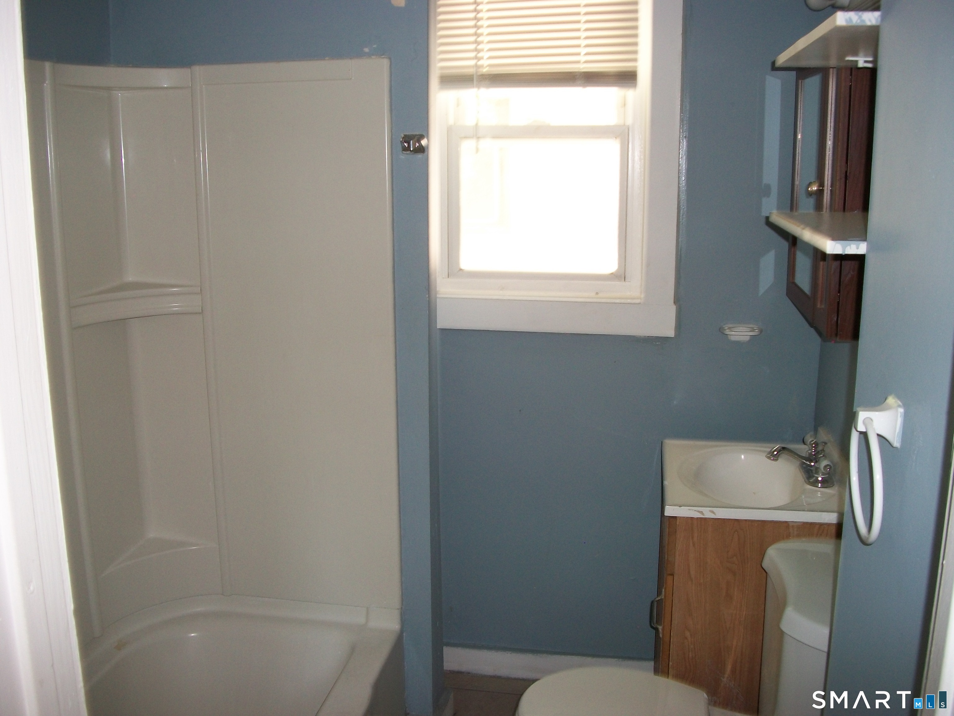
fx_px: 882
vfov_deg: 44.2
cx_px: 477
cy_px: 358
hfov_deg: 56.8
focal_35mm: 32
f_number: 2.9
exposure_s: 1/30
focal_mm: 5.7
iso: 80
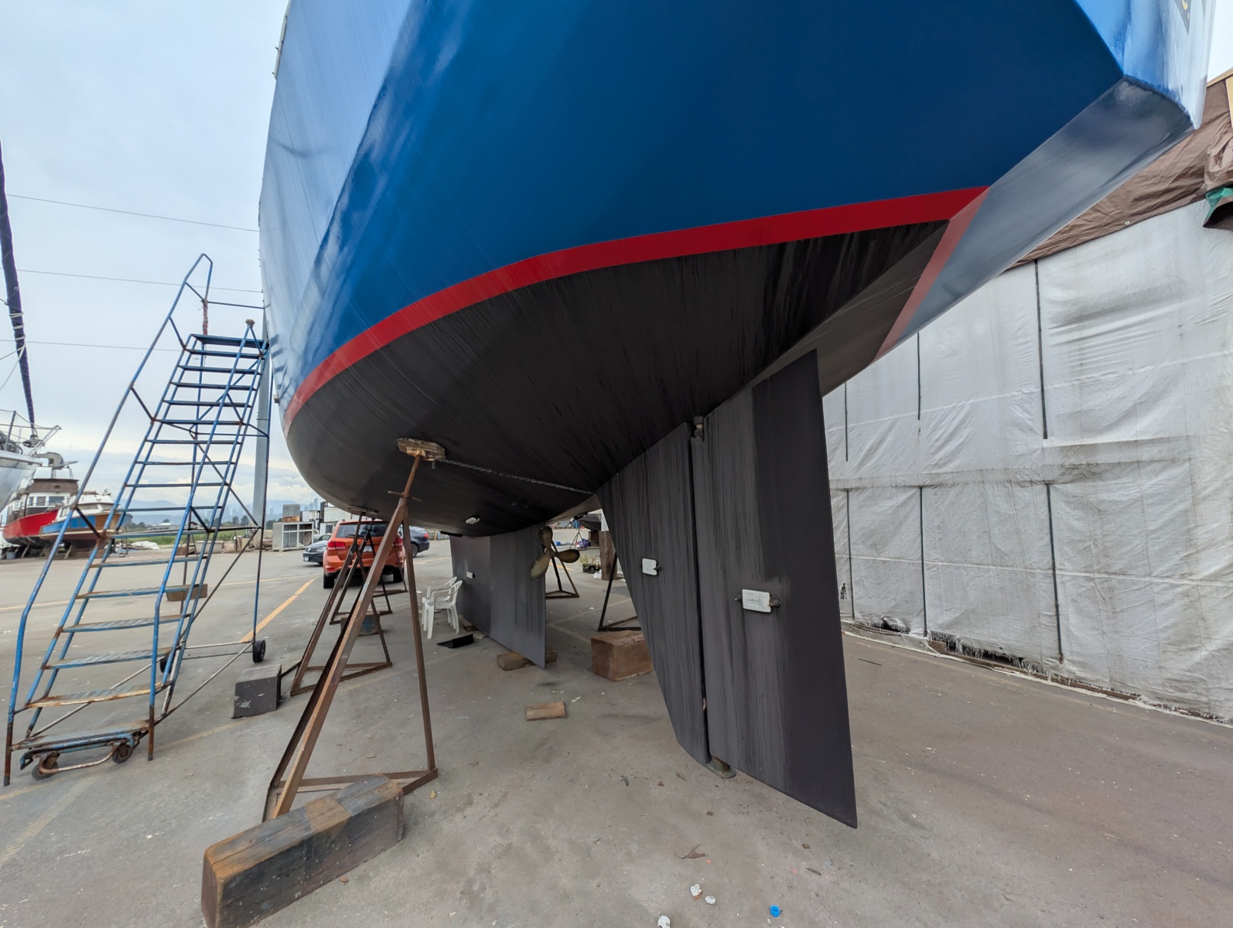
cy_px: 464
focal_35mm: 12
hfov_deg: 110.5
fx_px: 428
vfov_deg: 94.6
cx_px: 616
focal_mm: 2.02
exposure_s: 1/1883
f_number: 1.7
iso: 53
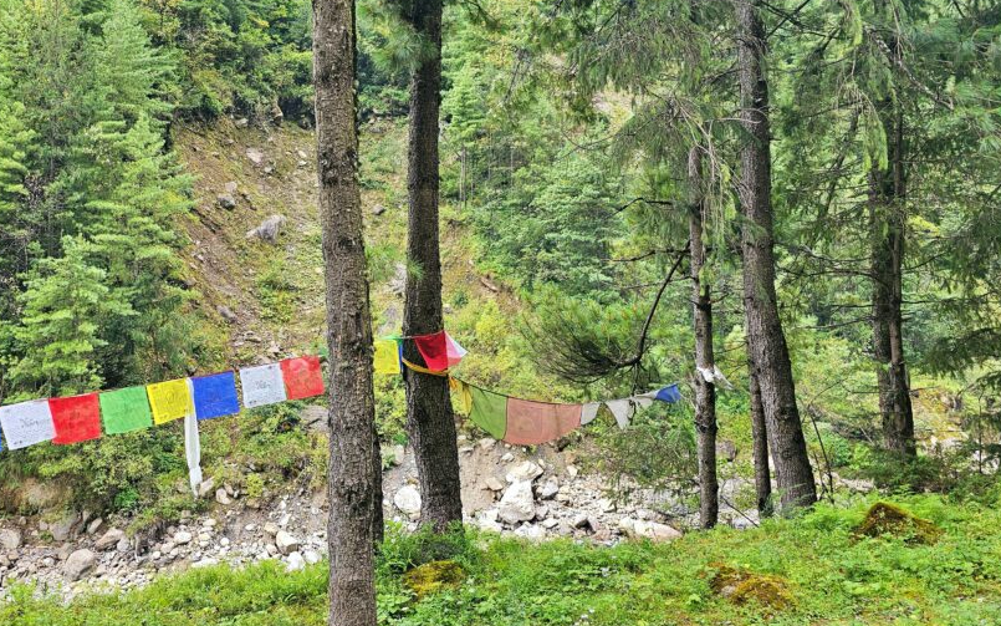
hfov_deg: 60.5
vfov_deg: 40.5
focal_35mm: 31
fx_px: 846
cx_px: 382
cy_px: 260
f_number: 1.7
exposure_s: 1/100
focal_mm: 6.3
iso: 40
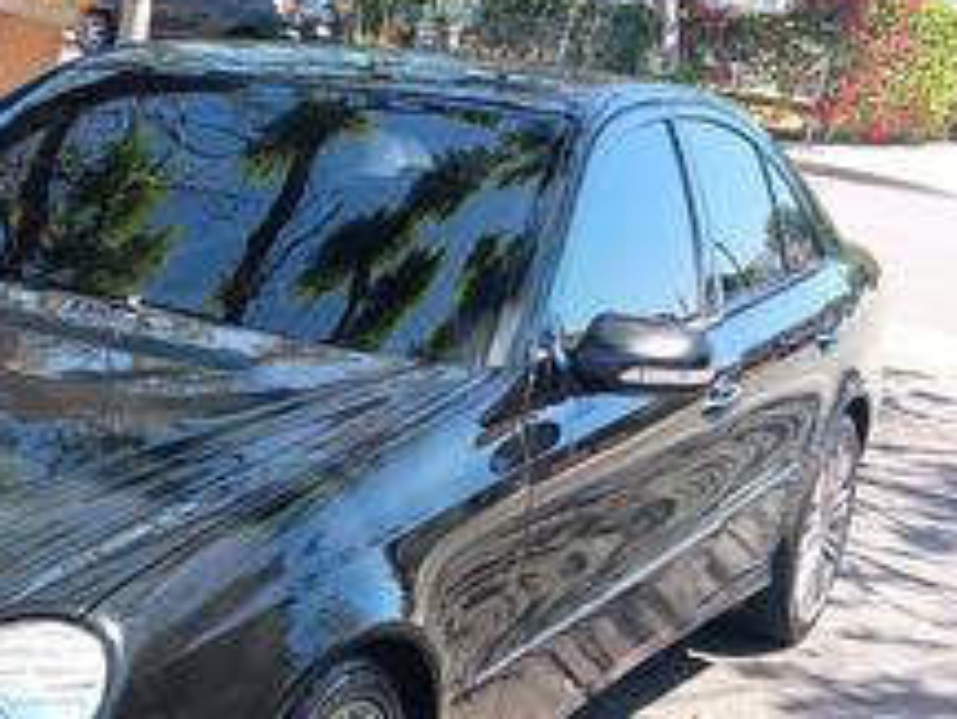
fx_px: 1798
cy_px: 494
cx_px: 44
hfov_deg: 28.3
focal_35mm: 65
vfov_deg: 22.5
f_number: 2.2
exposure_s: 1/120
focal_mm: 3.42
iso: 100
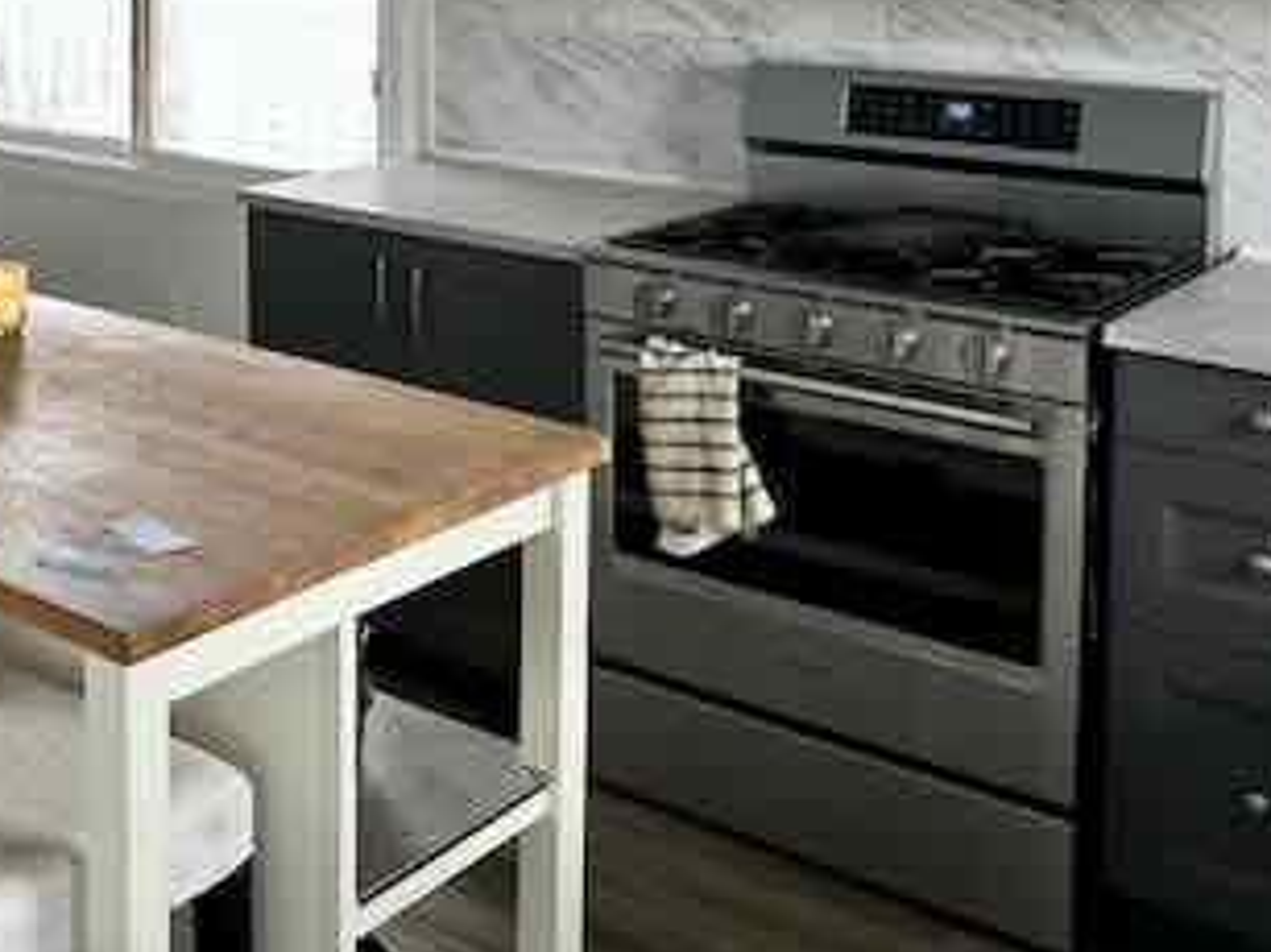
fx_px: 1835
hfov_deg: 35.4
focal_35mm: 50
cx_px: 70
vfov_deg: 27.2
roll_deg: -0.1
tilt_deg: -3.0
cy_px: -29
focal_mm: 6.86
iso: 250
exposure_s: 1/60
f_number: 1.78
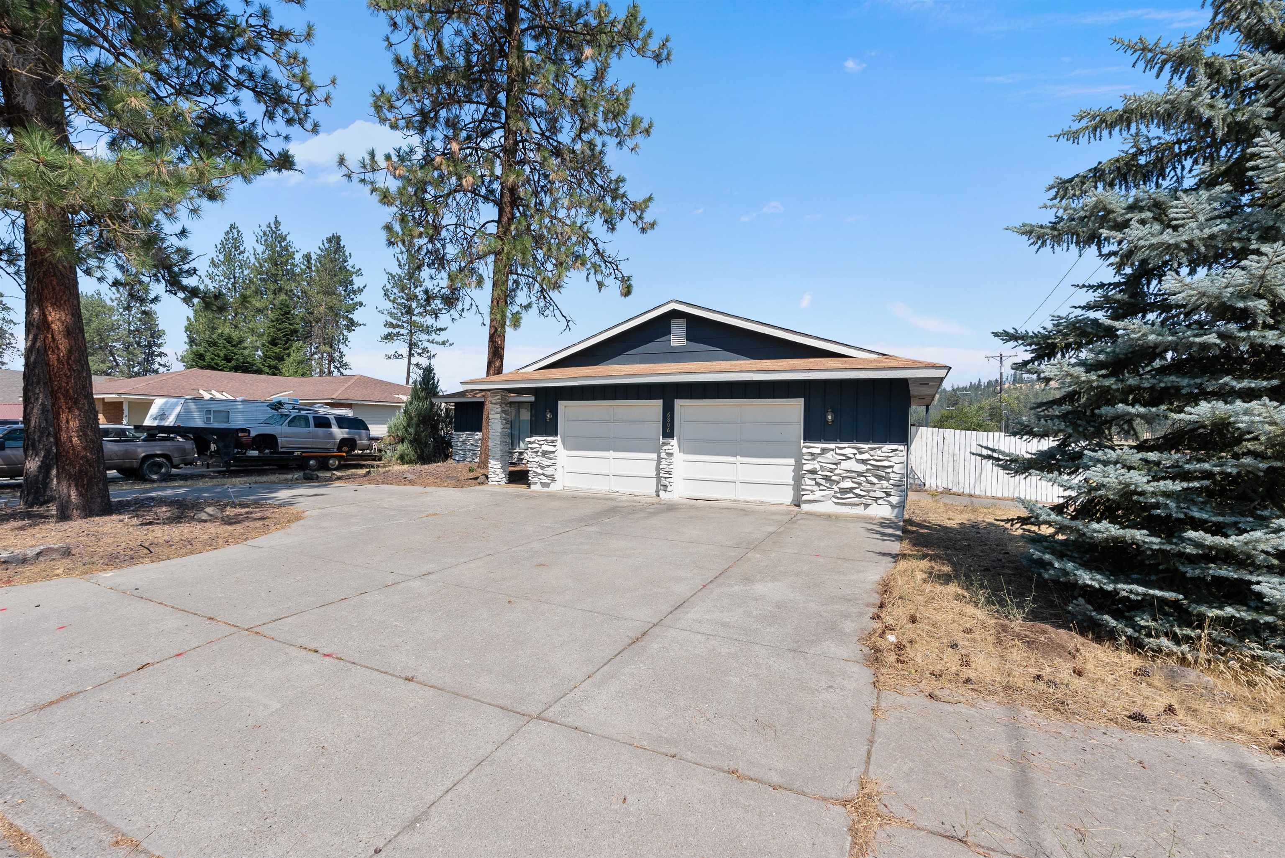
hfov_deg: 96.7
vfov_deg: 73.8
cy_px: 429
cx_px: 642
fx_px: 571
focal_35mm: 16
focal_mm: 16
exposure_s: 1/400
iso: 400
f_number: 8
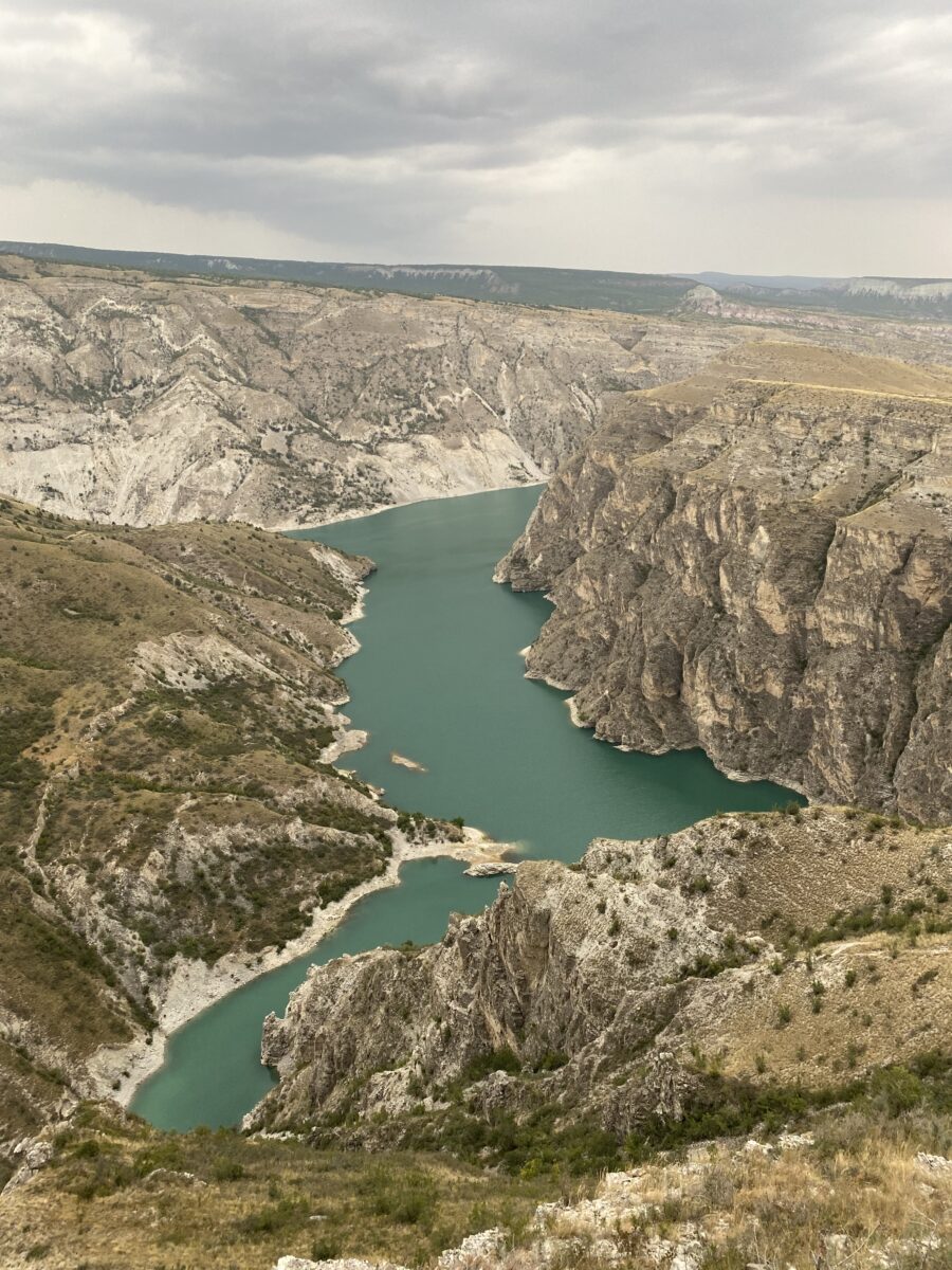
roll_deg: +3.7
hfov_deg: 53.1
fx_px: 953
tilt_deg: -16.3
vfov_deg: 67.3
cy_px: 635
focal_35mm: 26
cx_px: 476
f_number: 1.8
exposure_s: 1/121
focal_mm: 4.25
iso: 125
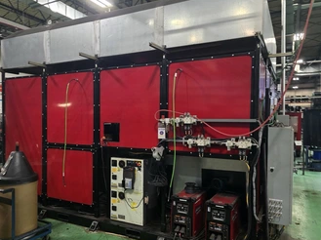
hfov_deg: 63.4
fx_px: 259
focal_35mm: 28
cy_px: 125
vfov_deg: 49.6
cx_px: 148
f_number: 1.7
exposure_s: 1/60
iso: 1250
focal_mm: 6.3
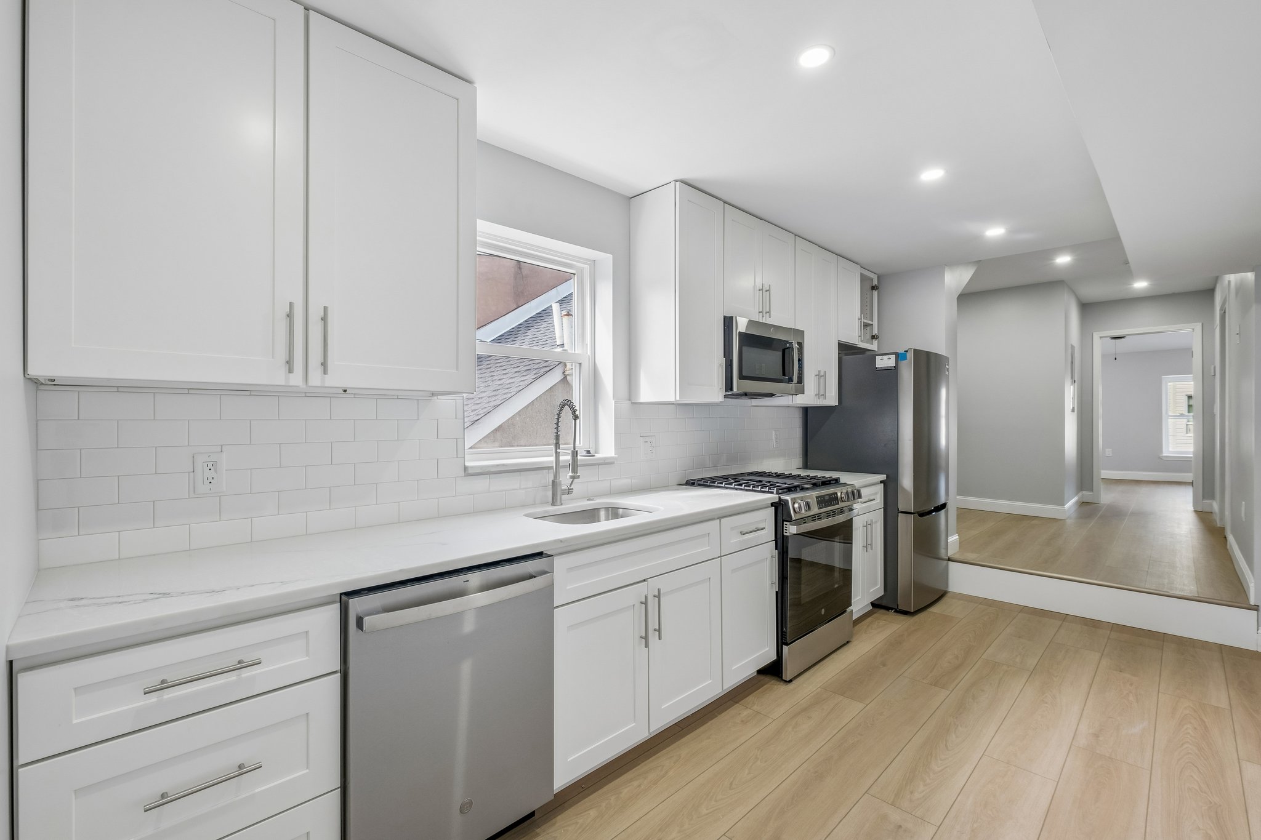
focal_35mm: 15
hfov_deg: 100.4
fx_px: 525
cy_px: 420
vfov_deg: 77.3
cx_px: 630
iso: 250
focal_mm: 10
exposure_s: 1/15
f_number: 8
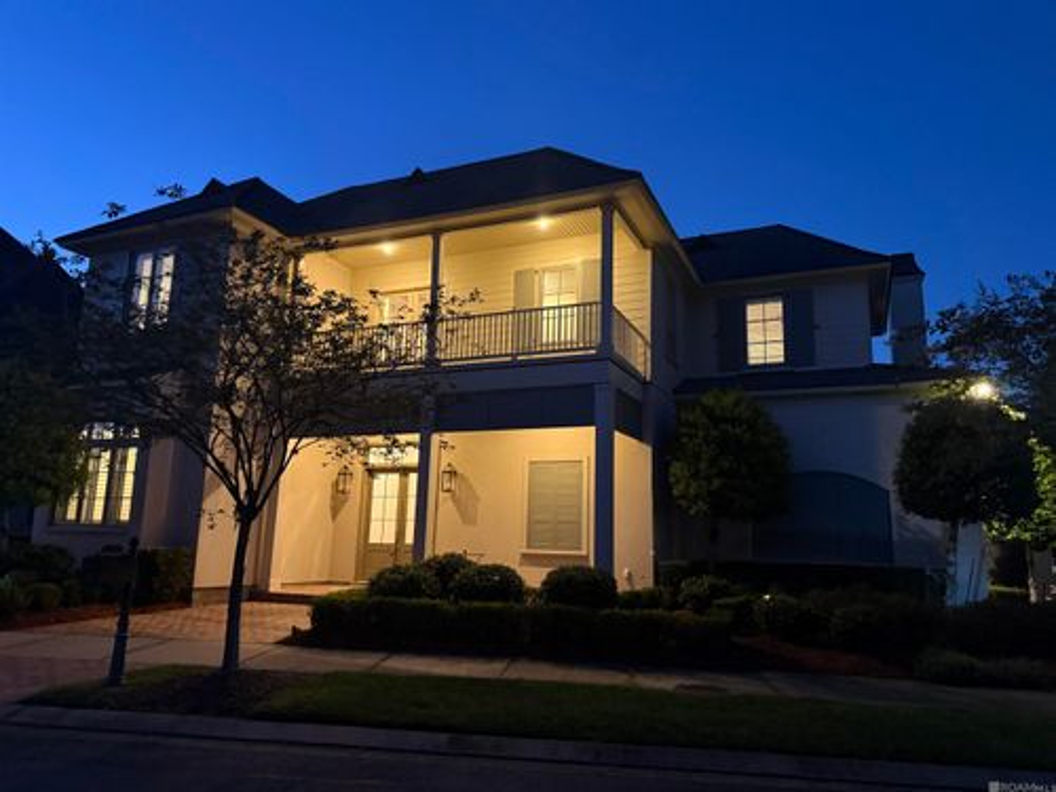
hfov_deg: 71.6
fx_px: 732
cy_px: 396
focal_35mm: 24
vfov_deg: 56.8
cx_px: 528
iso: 1000
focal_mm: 6.76
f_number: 1.78
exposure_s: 1/40
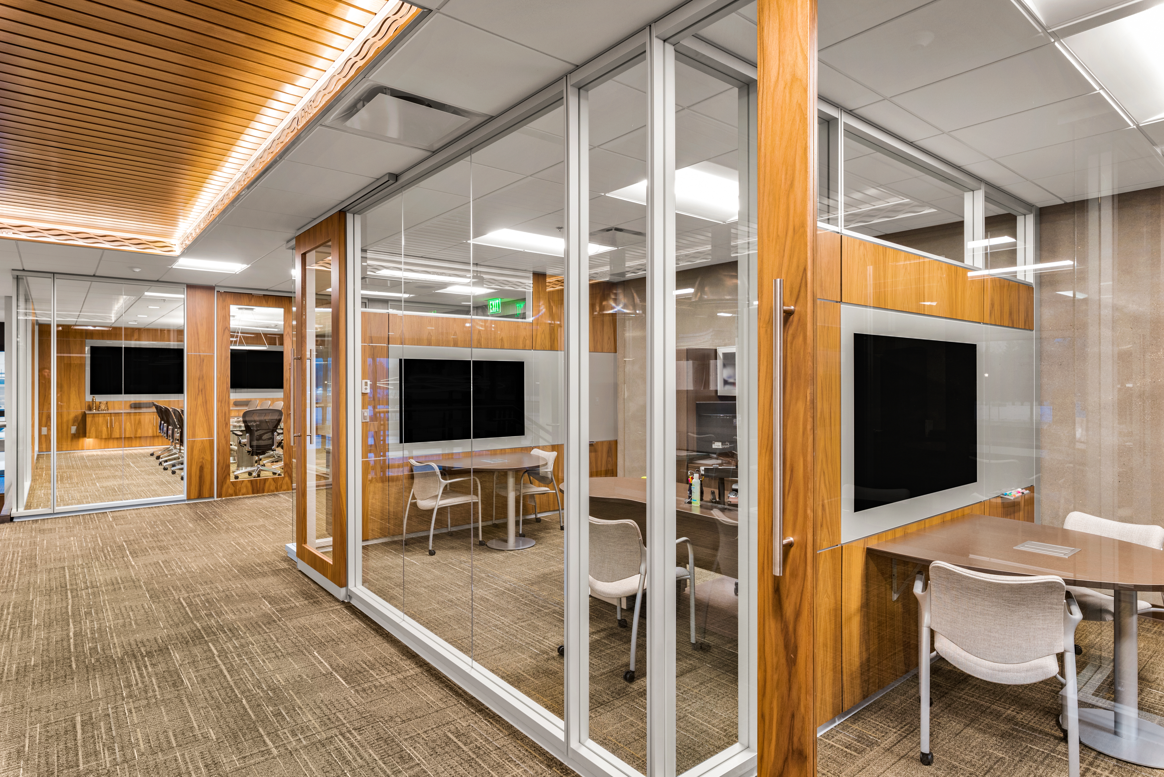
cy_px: 388
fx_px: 615
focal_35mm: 19
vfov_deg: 64.6
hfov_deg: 86.9
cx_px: 582
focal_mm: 19
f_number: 8
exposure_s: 1/1.25
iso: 320
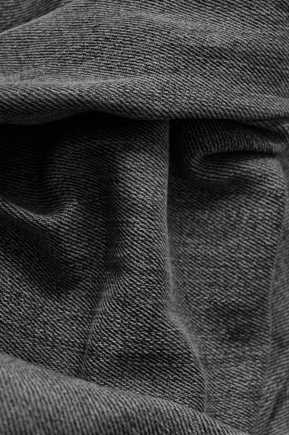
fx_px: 994
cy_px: 218
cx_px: 144
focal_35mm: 82
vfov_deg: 24.6
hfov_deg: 16.5
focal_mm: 55
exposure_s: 1/60
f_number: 10
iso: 1600
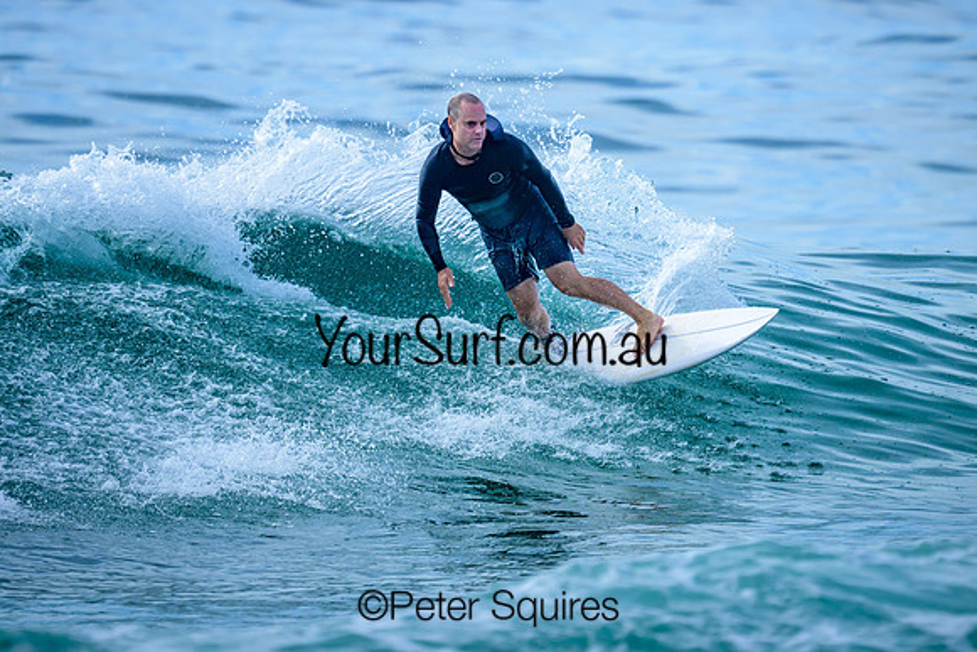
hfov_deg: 1.9
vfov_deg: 1.3
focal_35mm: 1073
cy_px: 234
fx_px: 29126
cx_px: 484
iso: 500
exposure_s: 1/3200
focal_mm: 800
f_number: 6.3
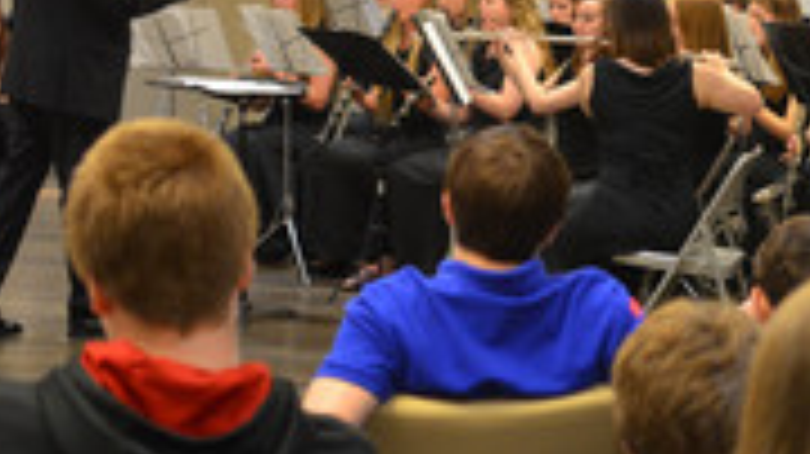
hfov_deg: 17.1
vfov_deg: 9.9
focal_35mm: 122
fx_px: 2622
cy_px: 29
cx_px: 828
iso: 800
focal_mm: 35
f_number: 4
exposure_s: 1/60
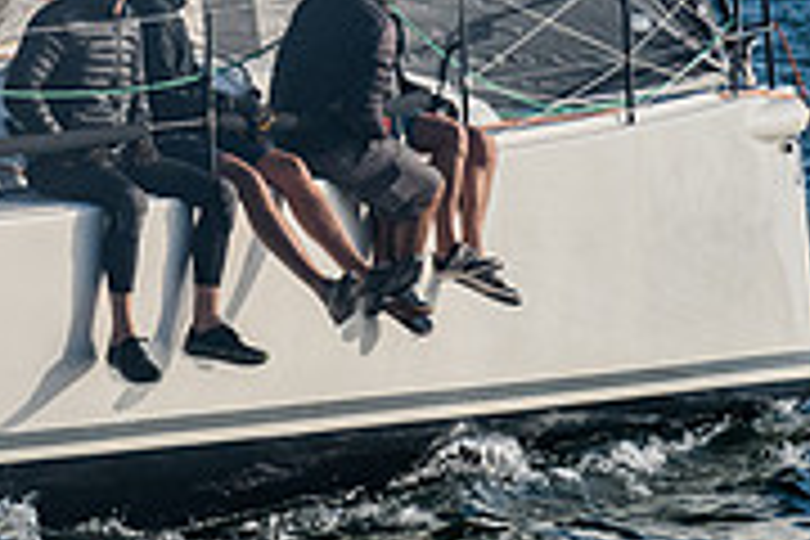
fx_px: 10192
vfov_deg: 3.0
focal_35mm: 453
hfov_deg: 4.5
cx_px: -826
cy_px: -380
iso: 400
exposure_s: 1/1000
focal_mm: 110
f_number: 8
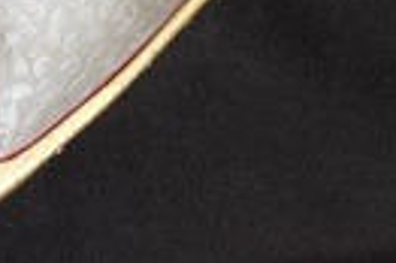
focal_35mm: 122
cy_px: -286
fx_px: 1340
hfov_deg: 16.7
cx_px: 112
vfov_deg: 10.2
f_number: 4.2
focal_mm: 7.6
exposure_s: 1/45
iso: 200
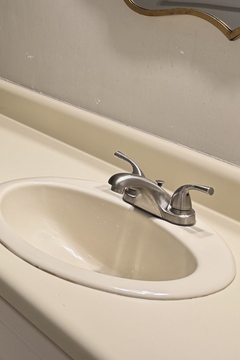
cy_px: 29
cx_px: -154
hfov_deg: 18.1
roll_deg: -0.7
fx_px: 640
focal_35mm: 64
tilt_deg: -10.9
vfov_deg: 29.9
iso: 125
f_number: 1.78
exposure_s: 1/60
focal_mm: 6.76
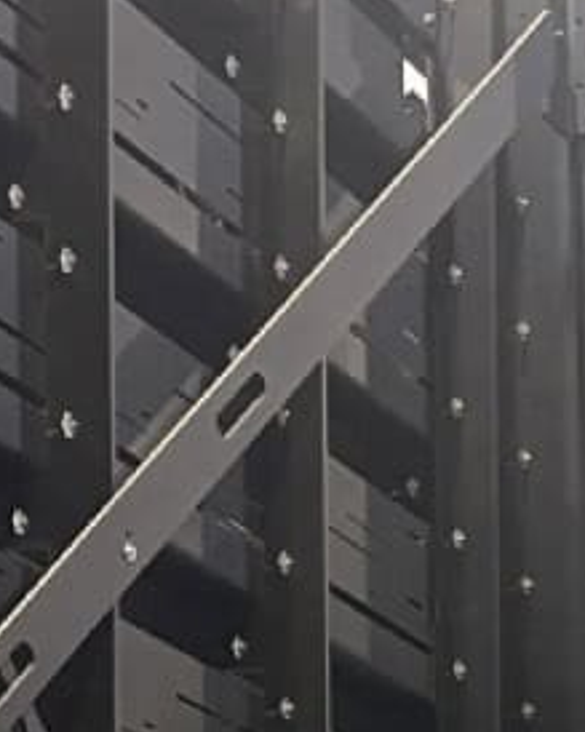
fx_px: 2469
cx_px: 628
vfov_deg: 13.6
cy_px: 1595
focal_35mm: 114
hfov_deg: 13.3
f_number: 1.6
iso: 125
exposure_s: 1/78
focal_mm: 5.1
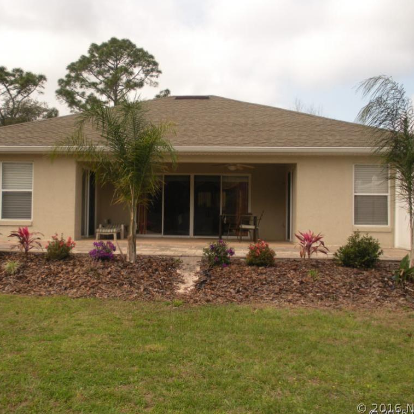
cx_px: 178
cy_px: 207
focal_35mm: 43
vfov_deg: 39.2
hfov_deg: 39.1
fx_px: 582
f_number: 3.5
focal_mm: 6.3
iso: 64
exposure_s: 1/450
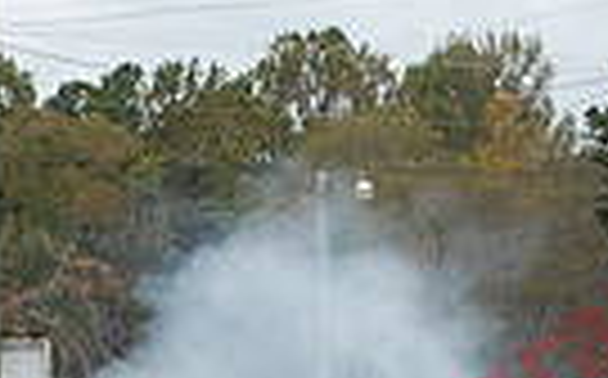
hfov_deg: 5.8
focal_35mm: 362
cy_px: 598
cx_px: 243
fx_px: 5994
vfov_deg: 3.6
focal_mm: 55
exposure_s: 1/800
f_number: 5.6
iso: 400
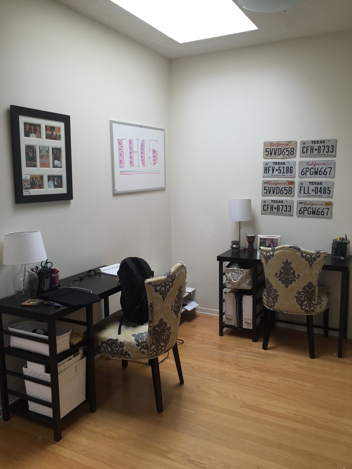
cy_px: 234
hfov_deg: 48.2
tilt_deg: -8.0
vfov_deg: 61.7
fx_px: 393
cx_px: 176
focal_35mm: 29
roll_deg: +1.1
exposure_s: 1/60
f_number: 2.2
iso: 40
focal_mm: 4.15
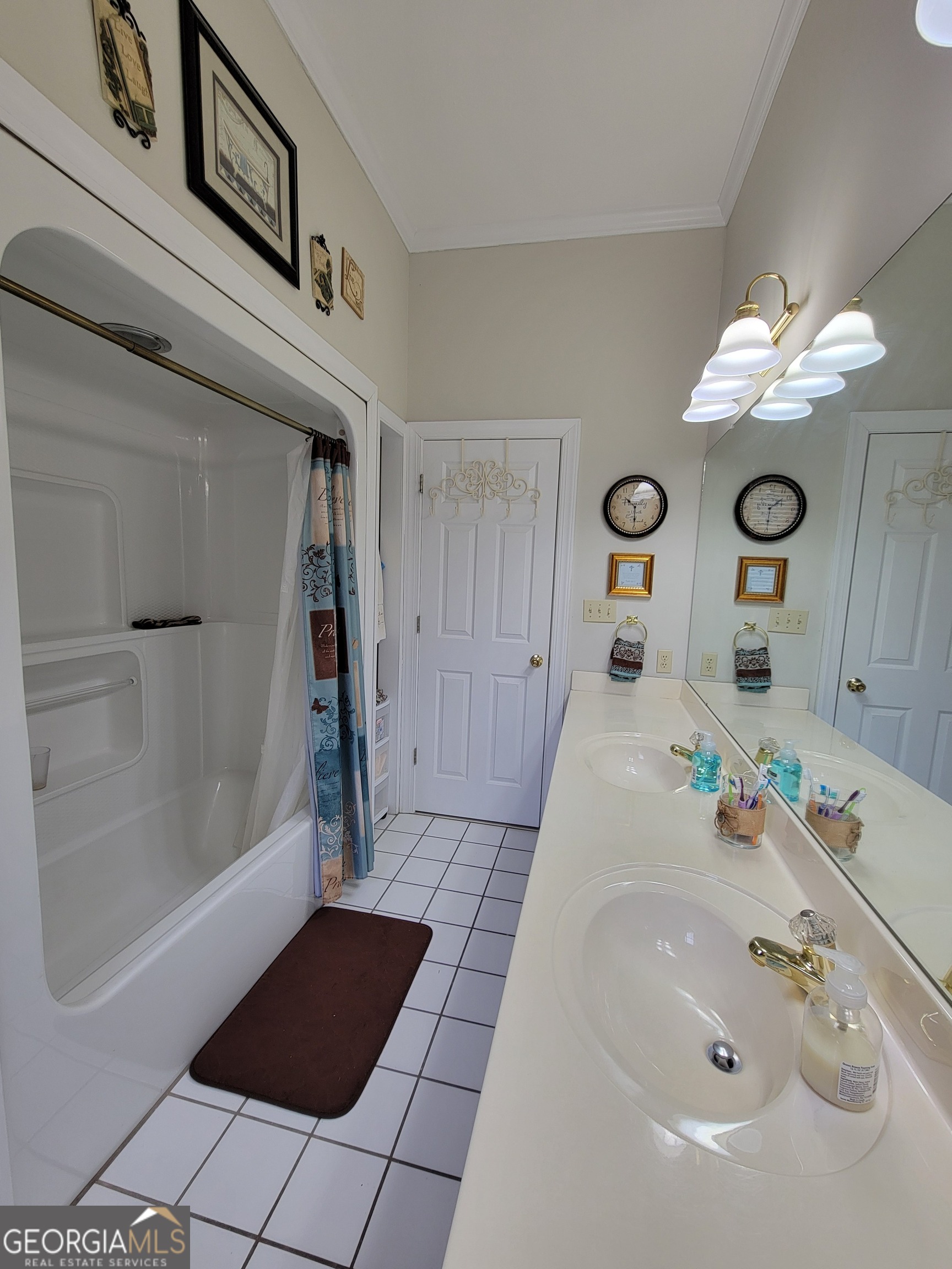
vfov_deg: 106.2
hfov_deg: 89.9
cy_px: 634
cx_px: 476
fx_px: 477
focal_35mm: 13
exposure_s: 1/60
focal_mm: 2.2
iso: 64
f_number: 2.2
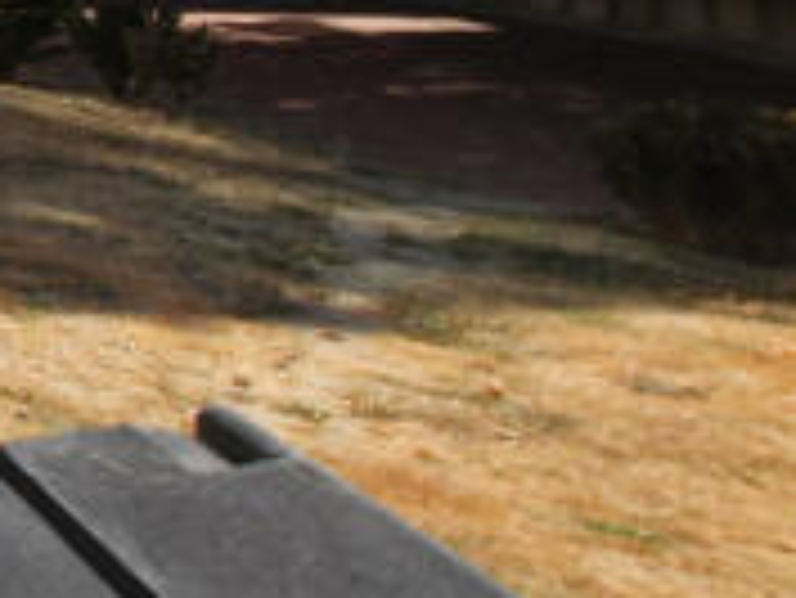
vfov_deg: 17.4
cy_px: -333
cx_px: -1376
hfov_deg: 13.0
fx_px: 1726
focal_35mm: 75
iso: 20
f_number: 1.9
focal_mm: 2.2
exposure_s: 1/590
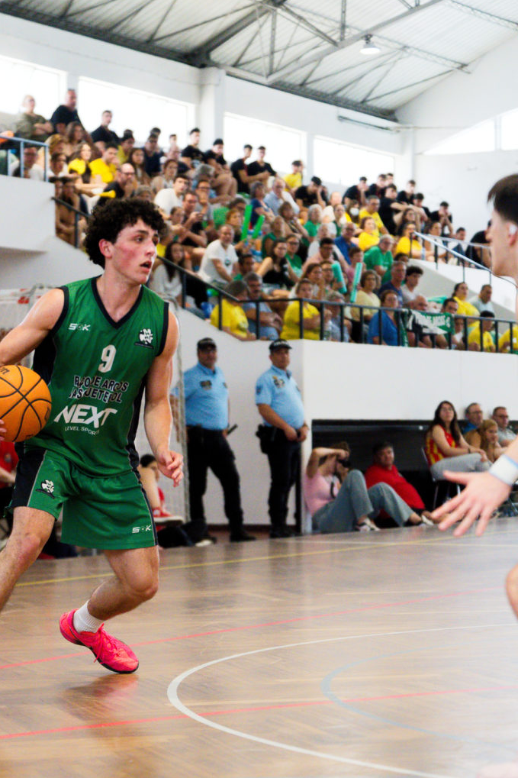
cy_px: 388
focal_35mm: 107
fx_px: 2310
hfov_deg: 12.8
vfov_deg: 19.1
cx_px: 121
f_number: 2.8
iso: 3200
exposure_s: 1/2000
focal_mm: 71
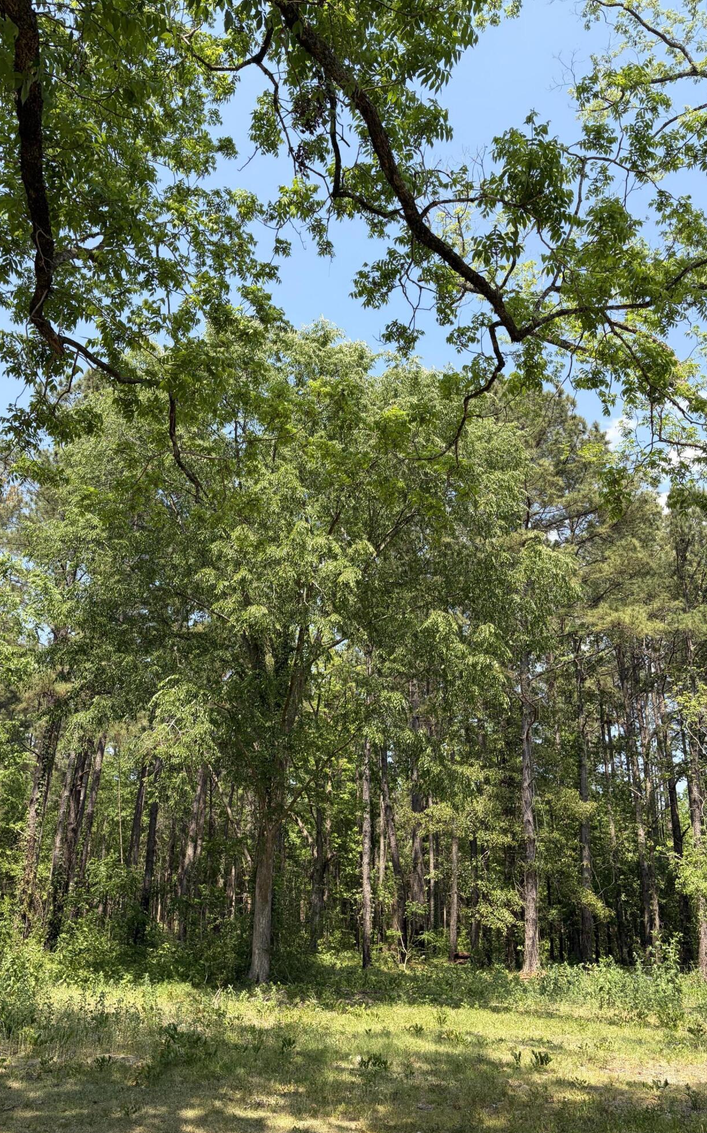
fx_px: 864
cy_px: 575
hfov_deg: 44.5
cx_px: 322
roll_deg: -2.4
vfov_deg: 66.5
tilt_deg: +22.4
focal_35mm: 28
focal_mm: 5.96
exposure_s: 1/1117
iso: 50
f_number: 1.6
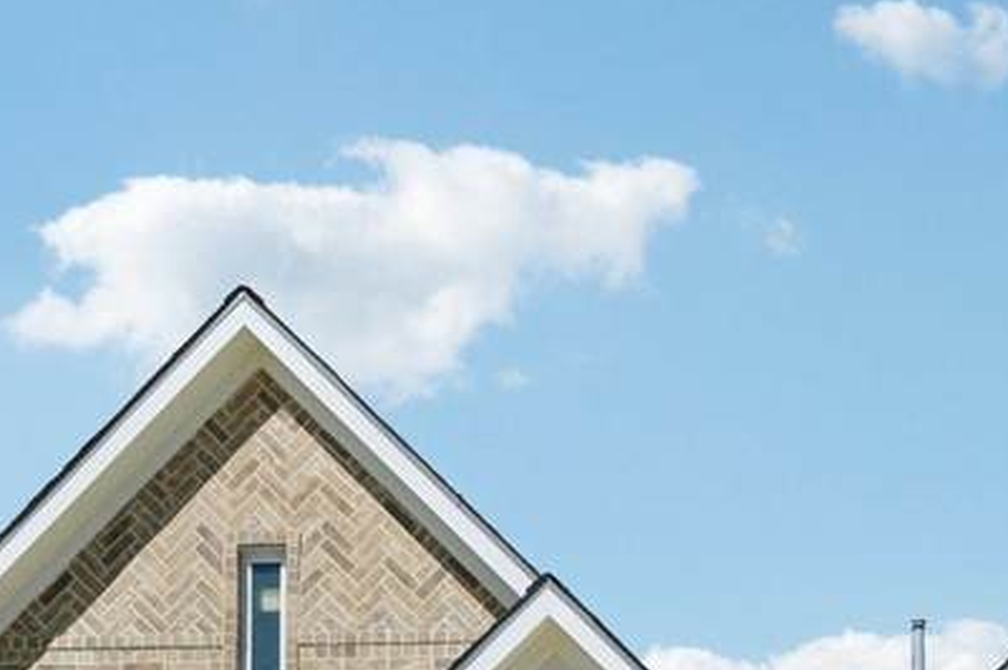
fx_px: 1595
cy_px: 860
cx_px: 738
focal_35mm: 57
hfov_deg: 34.4
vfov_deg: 21.6
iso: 400
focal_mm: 14
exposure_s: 1/1600
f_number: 8
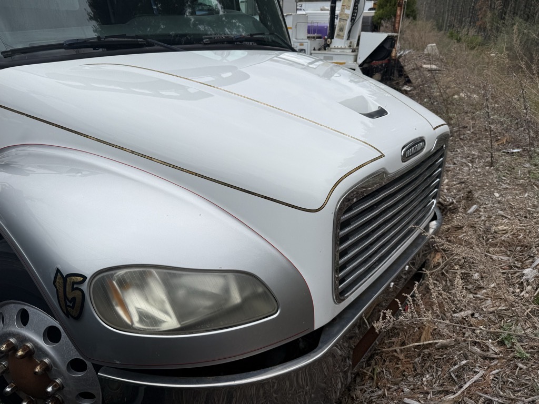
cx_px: 270
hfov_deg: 71.6
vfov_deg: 56.8
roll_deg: +1.5
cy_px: 202
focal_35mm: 24
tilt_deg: -24.3
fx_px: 374
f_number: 1.78
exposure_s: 1/5714
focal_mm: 6.76
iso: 80
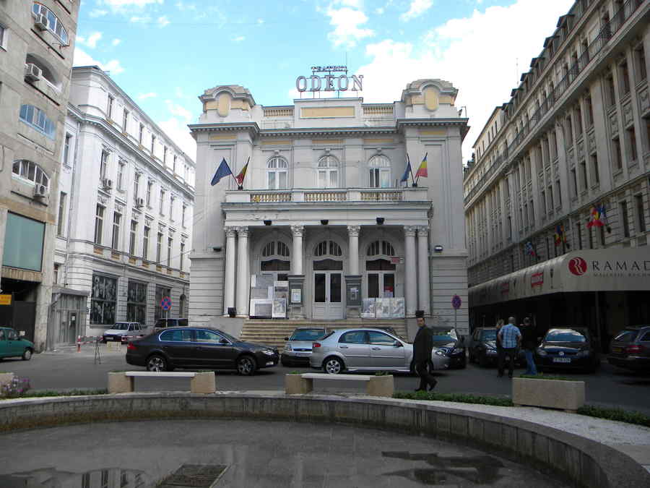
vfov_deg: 49.7
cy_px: 244
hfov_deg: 63.4
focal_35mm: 28
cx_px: 325
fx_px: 526
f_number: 3.5
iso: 80
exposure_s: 1/324
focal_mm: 5
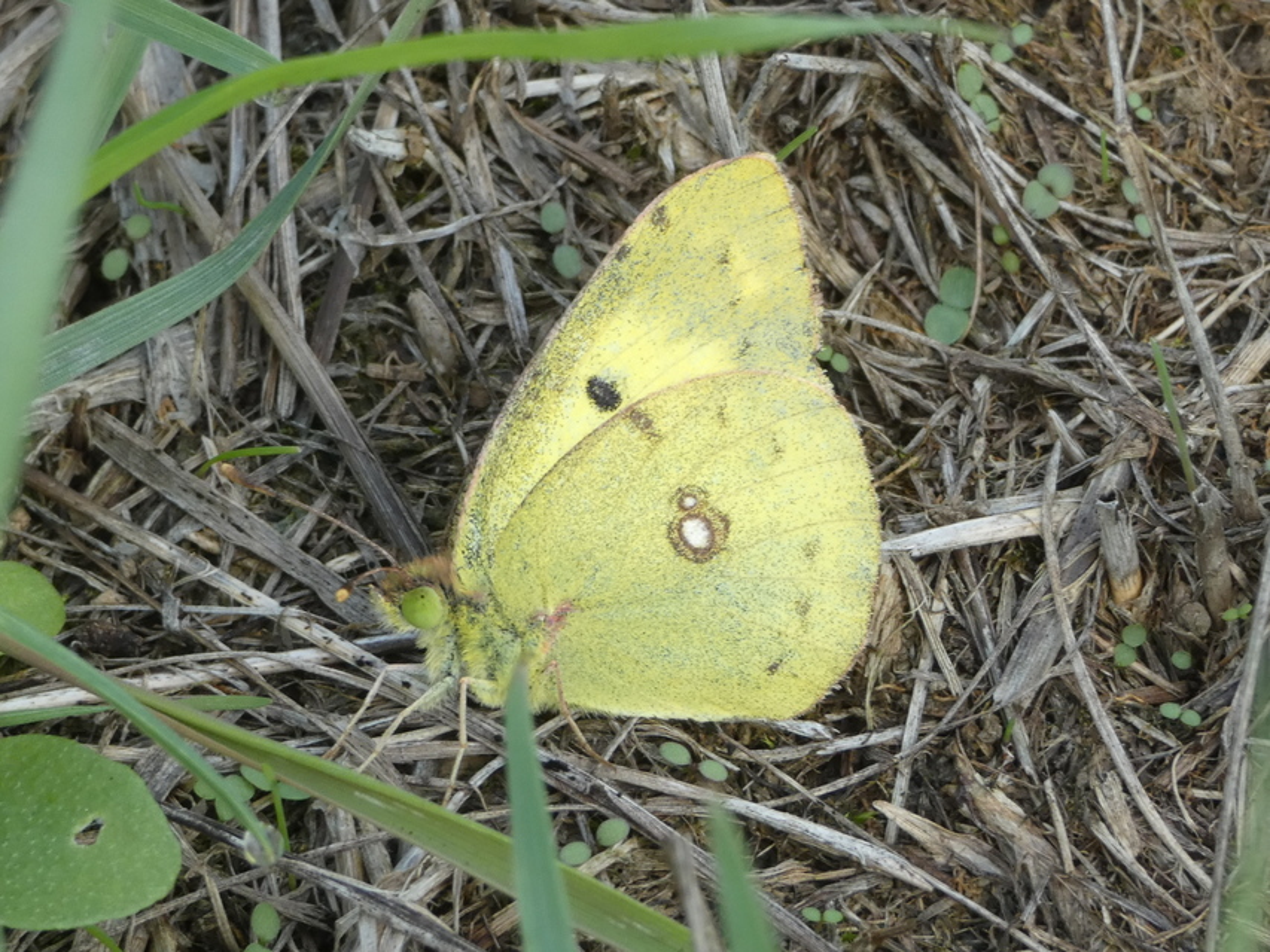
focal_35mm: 154
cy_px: 476
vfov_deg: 9.6
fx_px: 5651
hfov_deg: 12.8
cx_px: 635
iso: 160
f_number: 5.4
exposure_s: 1/80
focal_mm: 27.5
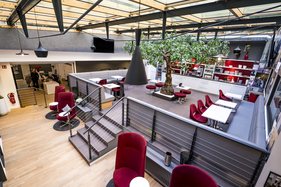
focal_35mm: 17
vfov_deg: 70.3
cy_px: 94
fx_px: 133
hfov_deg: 93.3
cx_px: 140
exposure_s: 1/200
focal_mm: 17
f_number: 2.8
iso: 500
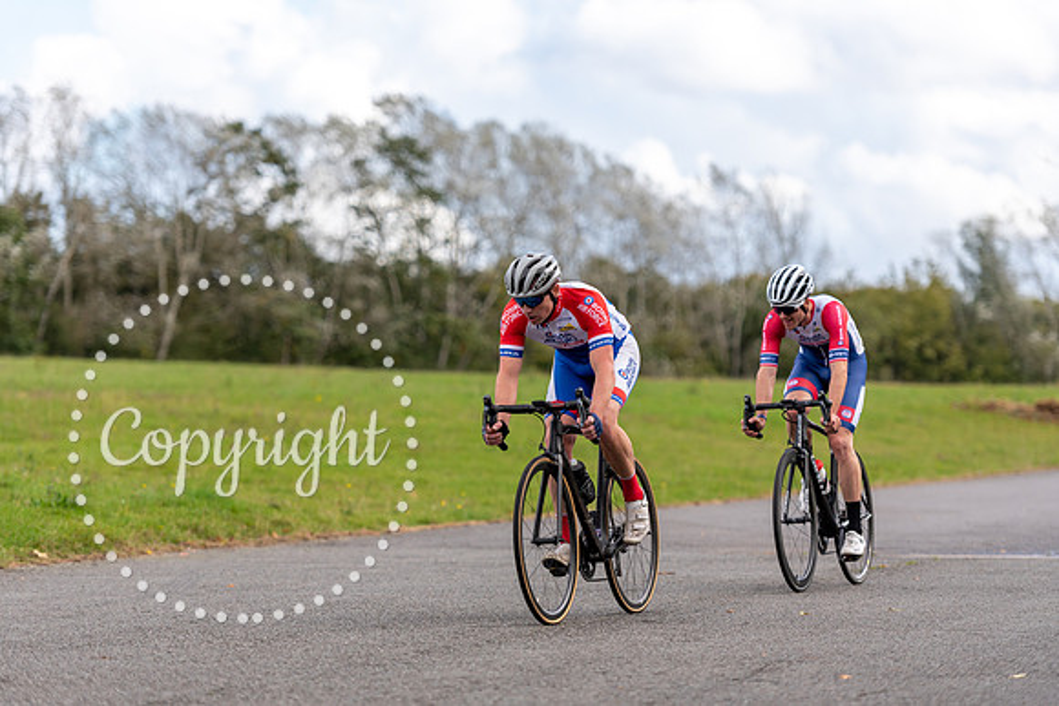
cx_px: 530
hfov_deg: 15.2
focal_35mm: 135
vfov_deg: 10.2
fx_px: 3972
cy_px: 353
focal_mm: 135
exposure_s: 1/2500
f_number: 2.8
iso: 160
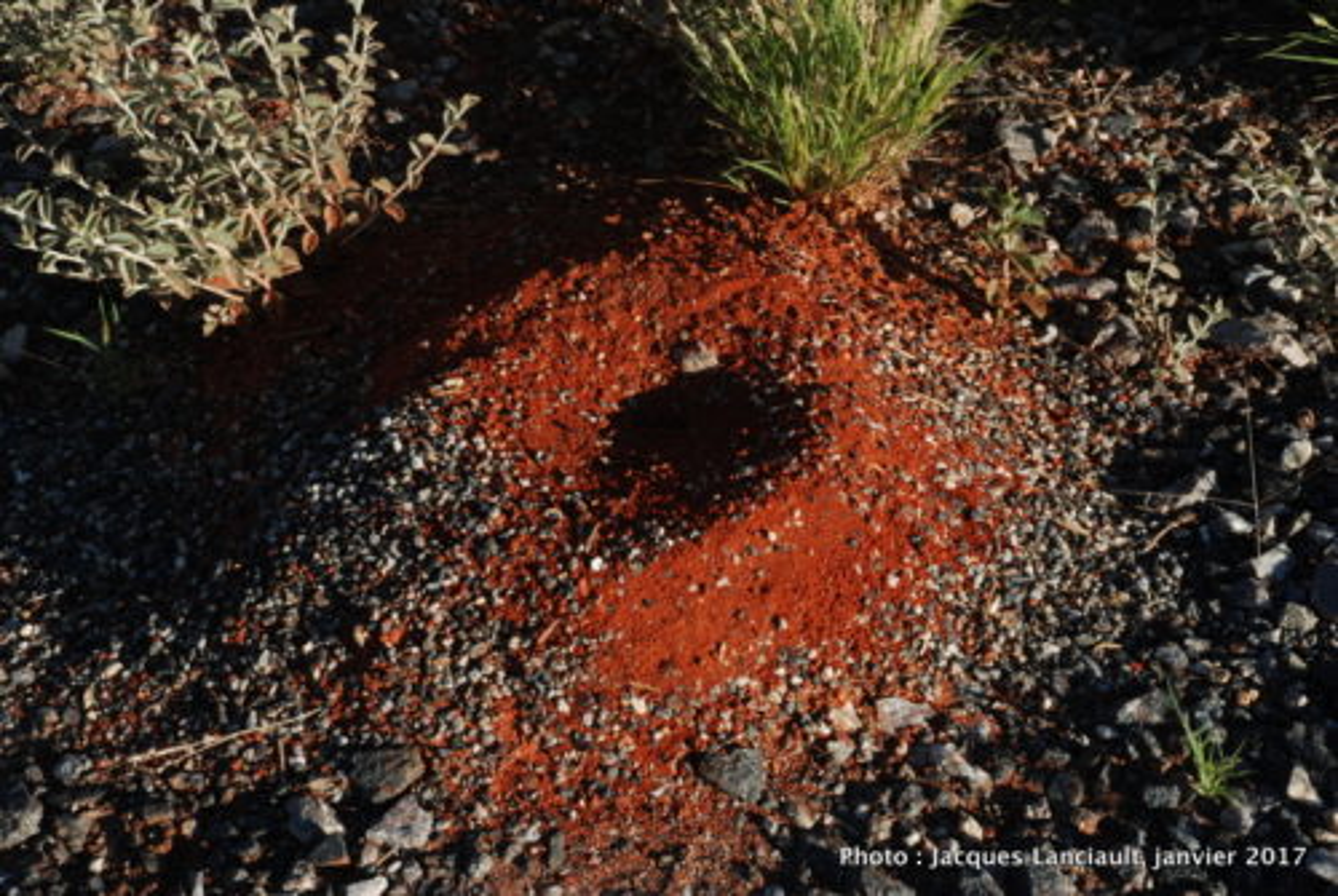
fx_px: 2457
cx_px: 669
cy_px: 448
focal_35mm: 66
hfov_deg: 30.5
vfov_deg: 20.7
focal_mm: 44
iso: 100
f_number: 16
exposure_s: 1/50
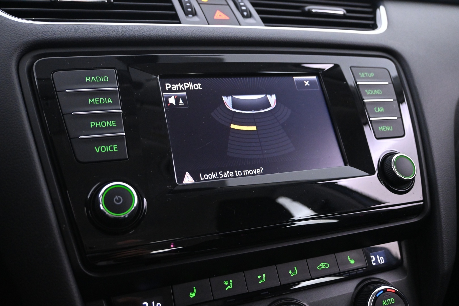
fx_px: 421
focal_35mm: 33
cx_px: 230
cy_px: 153
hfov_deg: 57.2
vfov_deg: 40.0
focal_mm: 22
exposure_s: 1/15
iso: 3200
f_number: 4
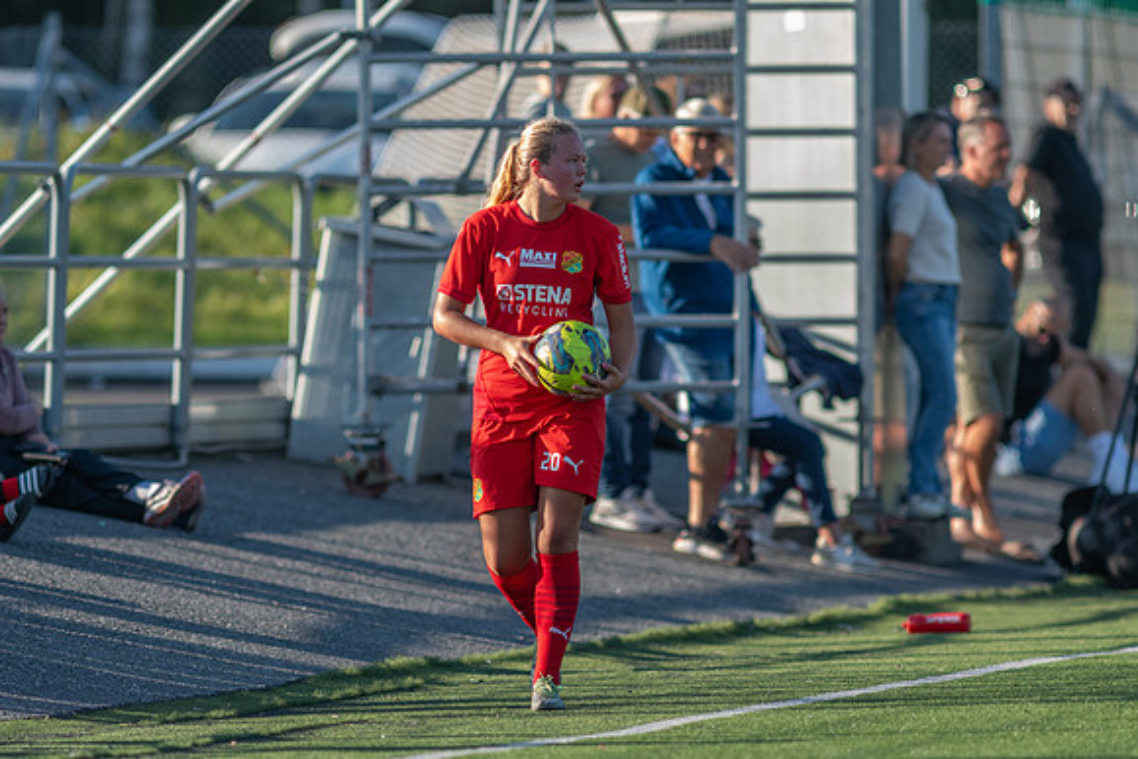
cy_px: 380
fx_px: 14228
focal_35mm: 450
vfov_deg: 3.1
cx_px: 569
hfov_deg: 4.6
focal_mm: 300
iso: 500
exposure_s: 1/2000
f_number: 3.2
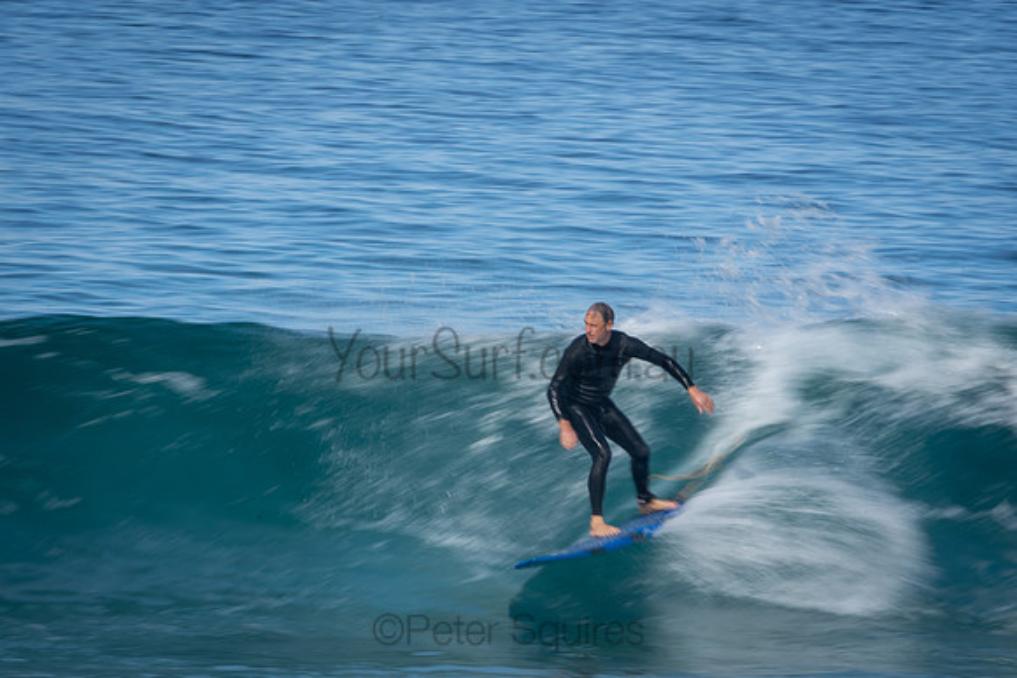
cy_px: 339
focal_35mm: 750
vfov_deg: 1.8
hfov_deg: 2.7
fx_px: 21191
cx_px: 508
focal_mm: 500
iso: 100
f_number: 25
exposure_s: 1/30
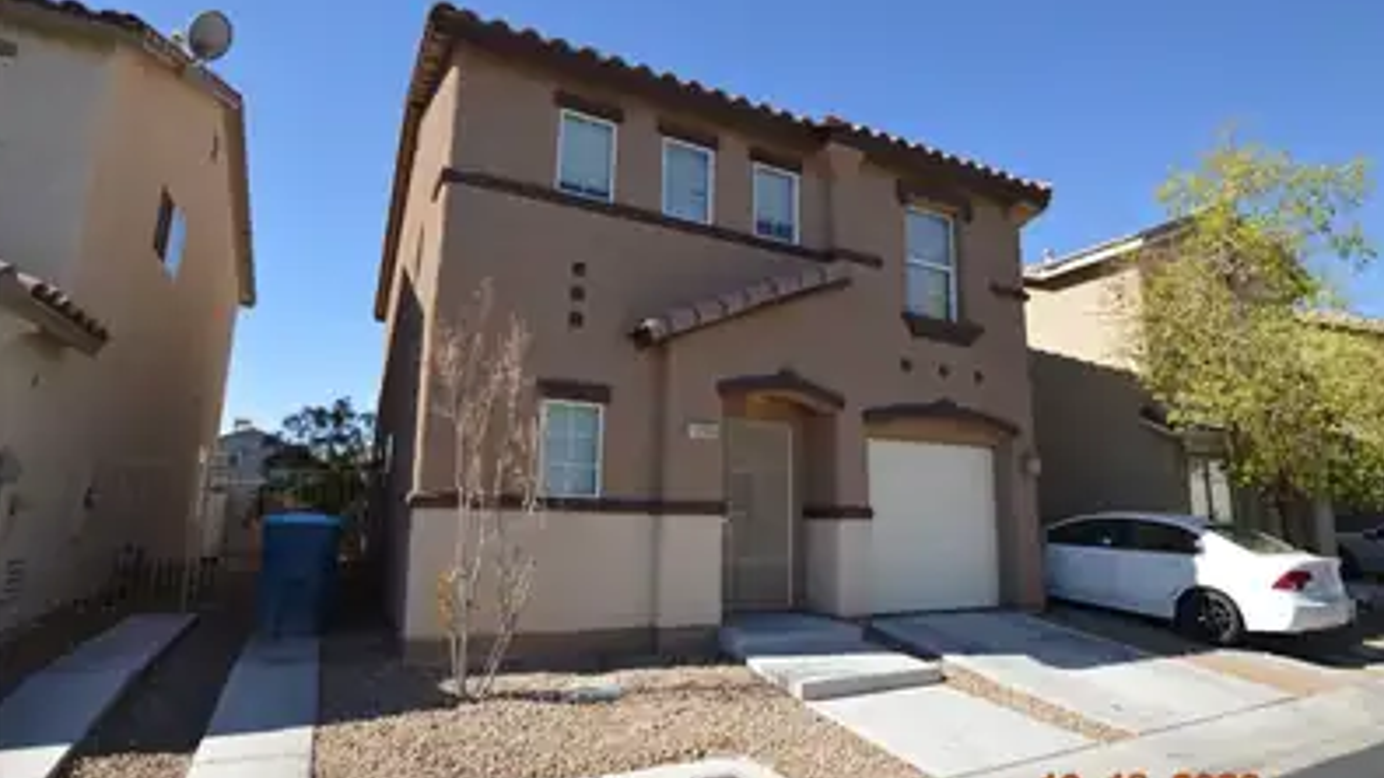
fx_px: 670
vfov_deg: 60.3
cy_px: 393
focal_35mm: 18
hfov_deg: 91.8
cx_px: 690
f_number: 7.1
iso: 100
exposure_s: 1/200
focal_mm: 11.5
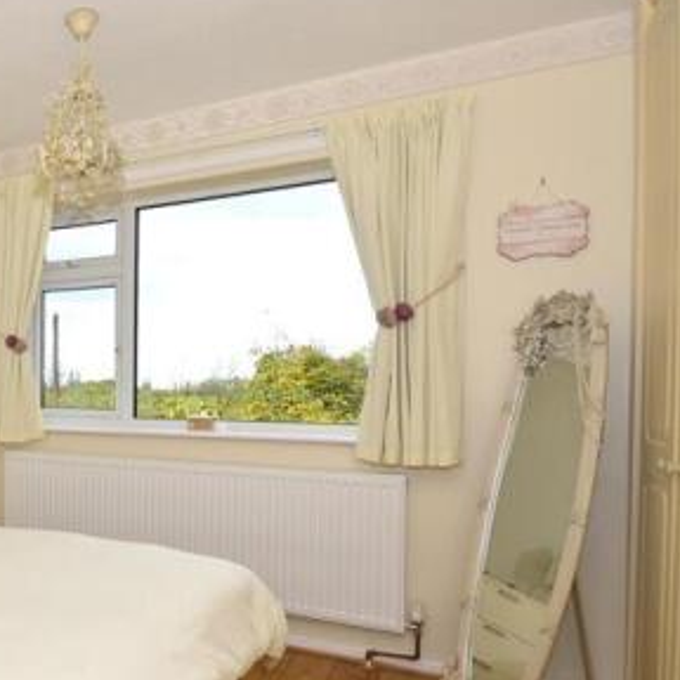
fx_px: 645
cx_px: -52
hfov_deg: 44.0
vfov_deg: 55.5
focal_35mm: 29
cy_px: 370
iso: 200
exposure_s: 1/200
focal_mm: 10
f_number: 7.1
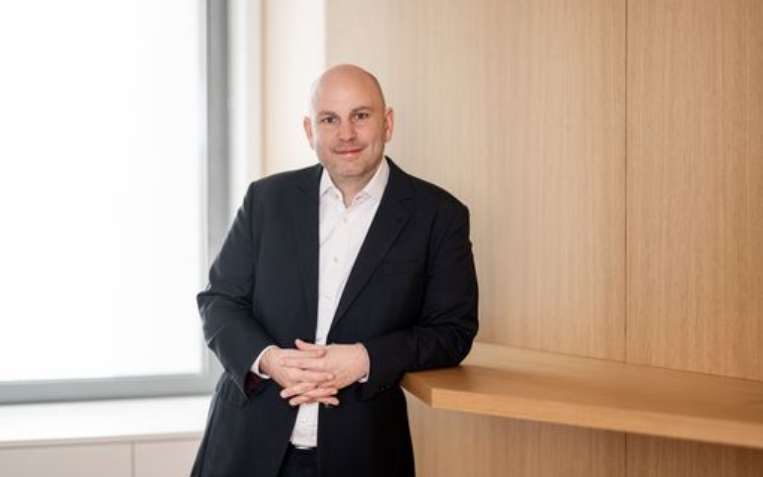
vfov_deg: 15.0
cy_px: 234
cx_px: 382
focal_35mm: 87
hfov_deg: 23.8
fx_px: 1809
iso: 200
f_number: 1.6
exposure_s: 1/125
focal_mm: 85
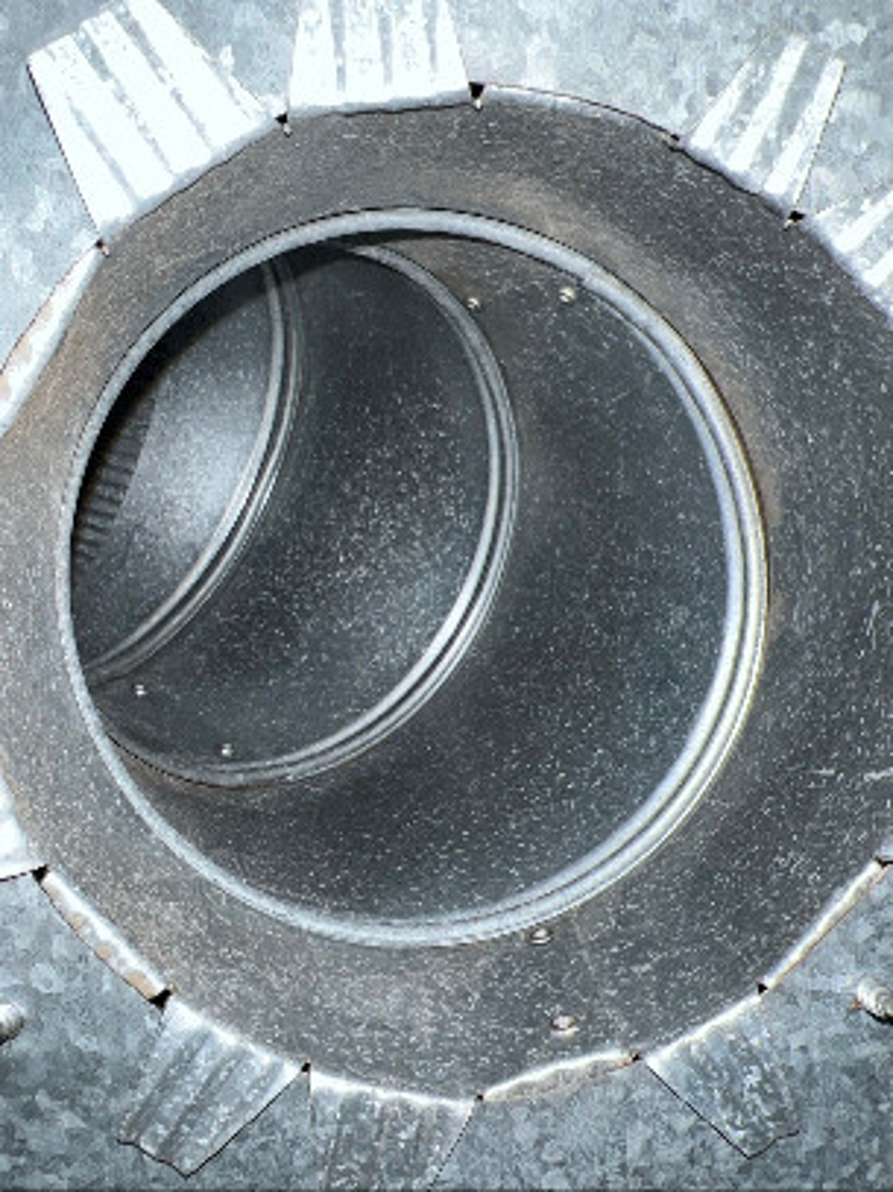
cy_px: 596
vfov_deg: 61.7
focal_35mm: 29
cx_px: 446
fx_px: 998
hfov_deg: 48.2
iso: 32
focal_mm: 4.2
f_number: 2.2
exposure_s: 1/120
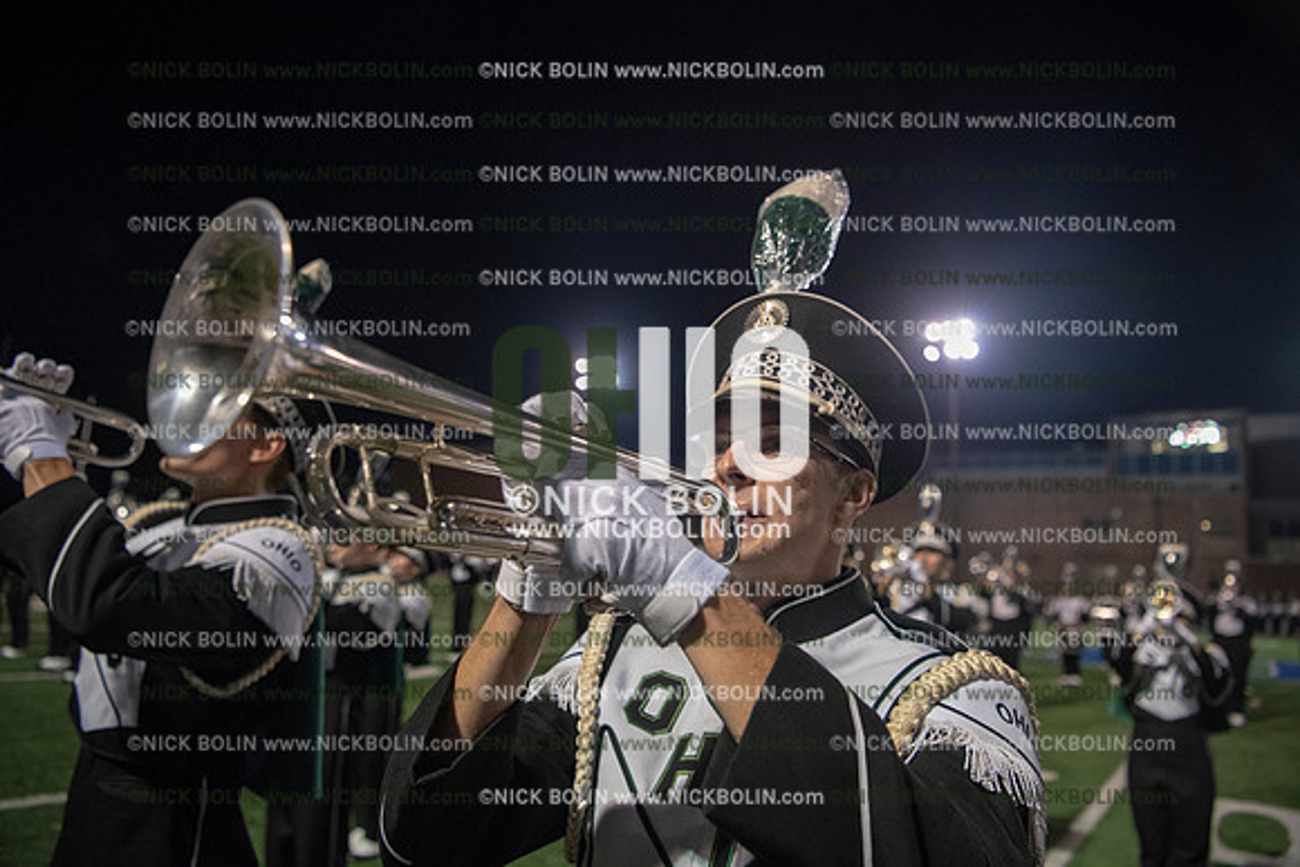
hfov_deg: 73.7
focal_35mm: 24
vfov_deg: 53.2
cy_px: 434
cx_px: 650
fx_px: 867
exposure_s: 1/500
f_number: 3.2
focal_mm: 24
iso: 3200
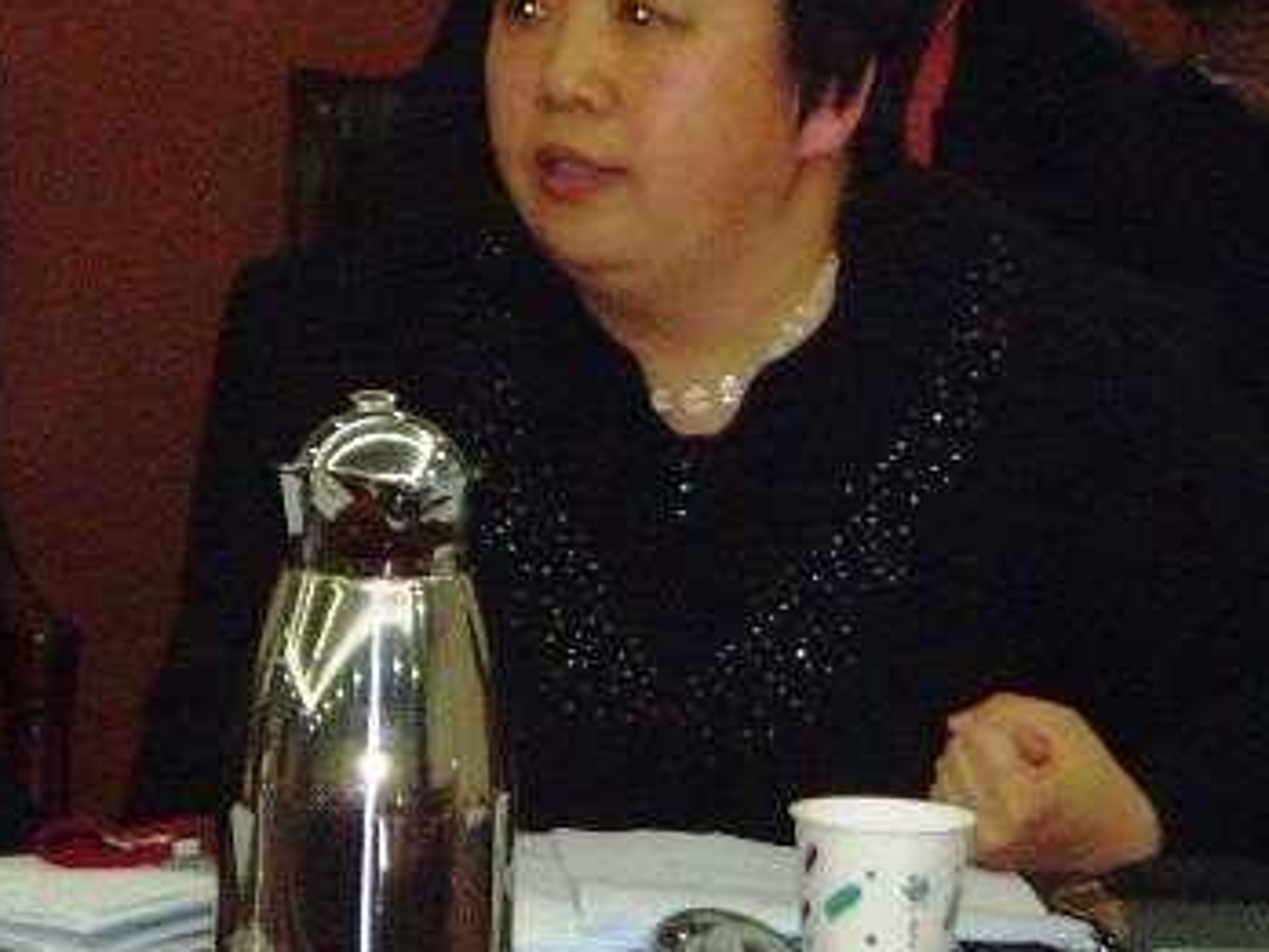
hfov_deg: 7.4
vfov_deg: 5.5
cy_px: 244
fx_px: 9861
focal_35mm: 269
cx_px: 569
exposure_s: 1/60
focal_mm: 19.8
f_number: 4.5
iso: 400
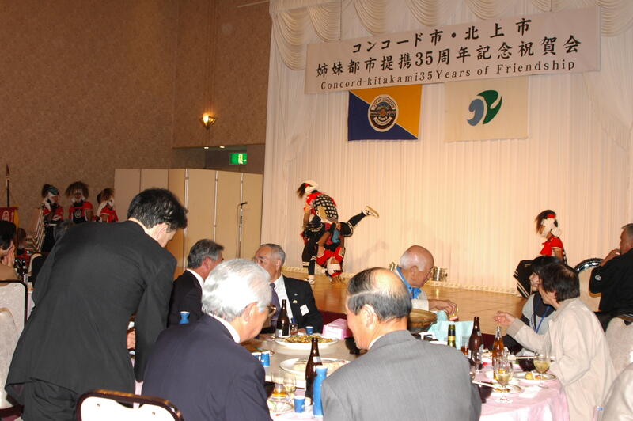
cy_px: 210
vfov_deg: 31.8
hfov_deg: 46.4
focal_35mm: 42
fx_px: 738
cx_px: 316
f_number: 5.6
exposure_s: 1/60
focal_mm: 28
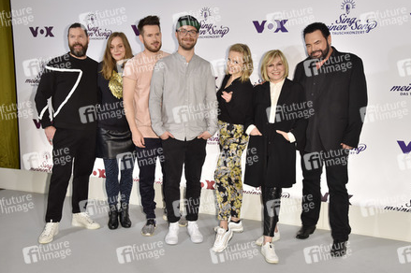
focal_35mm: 39
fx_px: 445
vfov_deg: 34.2
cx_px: 209
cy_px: 136
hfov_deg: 49.6
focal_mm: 38
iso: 1000
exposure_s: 1/160
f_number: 6.3
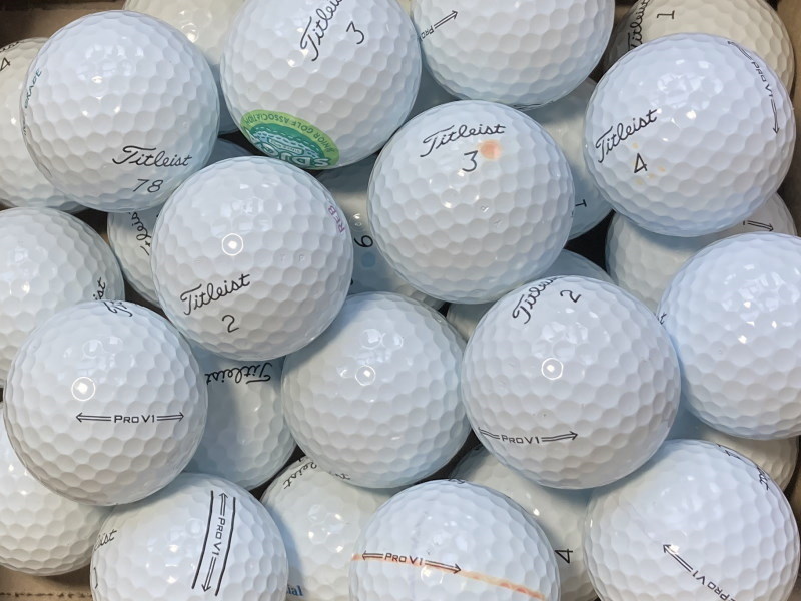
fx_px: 648
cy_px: 300
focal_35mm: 28
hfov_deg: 63.4
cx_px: 400
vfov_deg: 49.7
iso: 40
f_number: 1.8
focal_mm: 3.99
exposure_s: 1/50
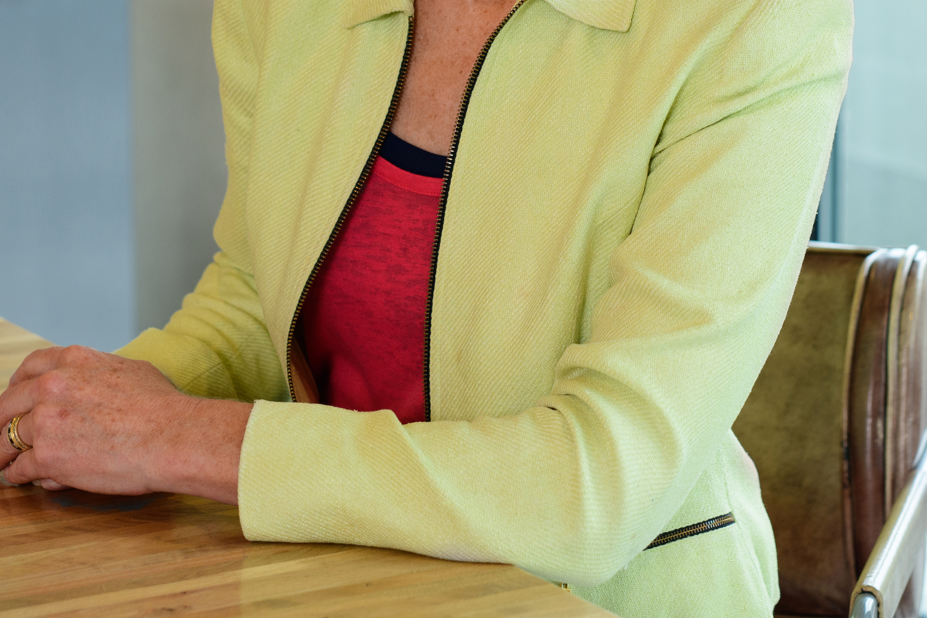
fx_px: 2987
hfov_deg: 17.6
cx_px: 559
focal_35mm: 116
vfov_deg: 11.7
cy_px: -15
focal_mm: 50
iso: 400
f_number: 4
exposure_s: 1/60
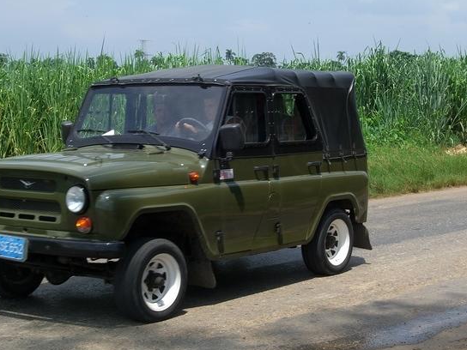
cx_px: 198
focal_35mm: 80
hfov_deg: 24.4
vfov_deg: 18.4
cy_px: 161
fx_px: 1079
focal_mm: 14.2
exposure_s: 1/400
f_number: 5.6
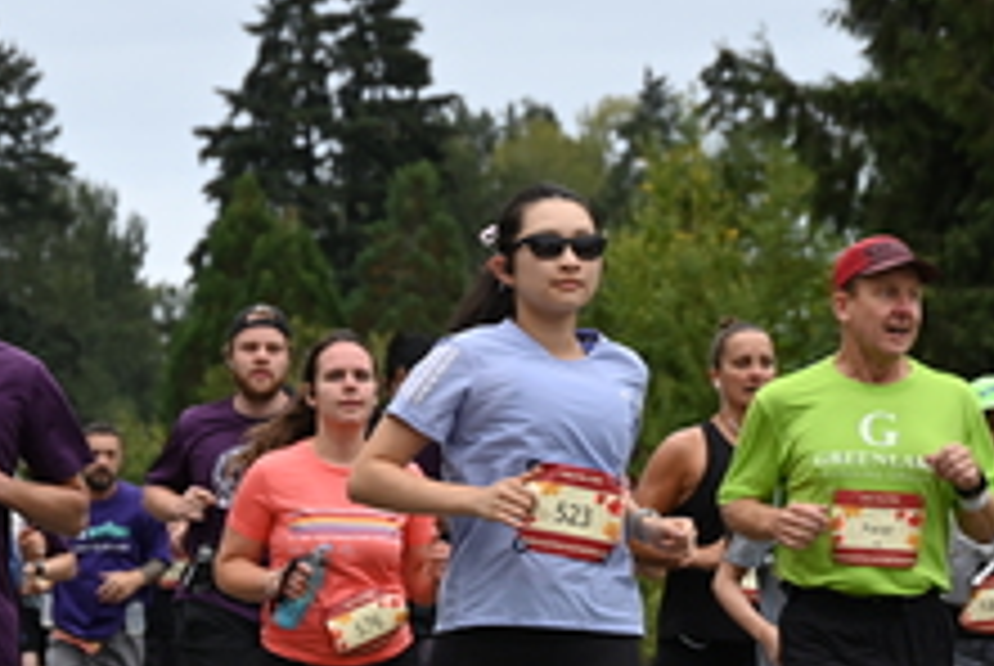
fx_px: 6248
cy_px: 515
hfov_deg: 9.1
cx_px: 481
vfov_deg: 6.1
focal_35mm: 226
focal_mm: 91
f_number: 6.3
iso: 400
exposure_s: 1/200
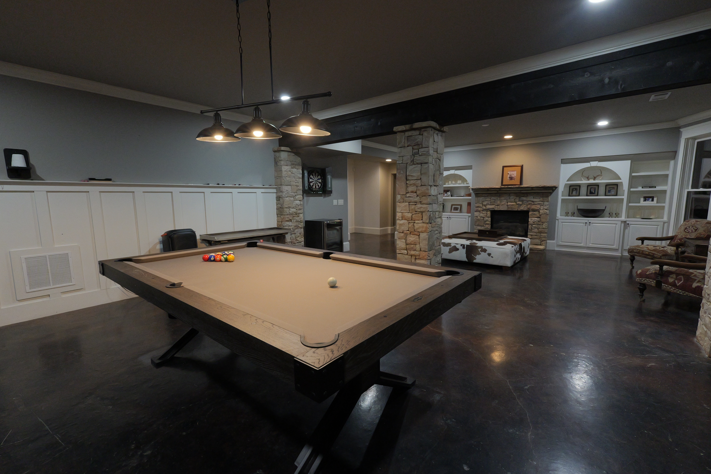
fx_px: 296
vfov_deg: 77.3
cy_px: 237
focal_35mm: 15
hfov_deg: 100.4
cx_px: 356
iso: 3200
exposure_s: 1/40
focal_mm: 10
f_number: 8
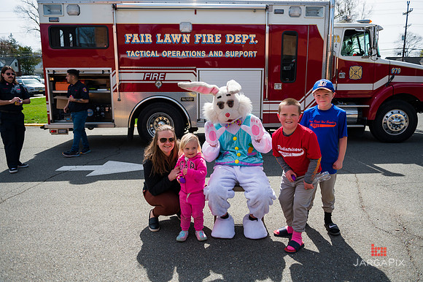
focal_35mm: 26
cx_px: 212
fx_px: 305
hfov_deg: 69.4
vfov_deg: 49.5
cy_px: 141
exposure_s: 1/3200
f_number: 4
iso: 200
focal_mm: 26
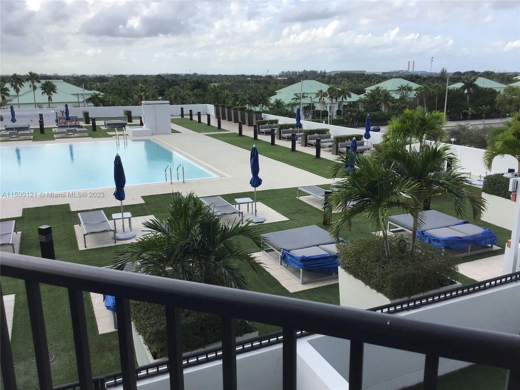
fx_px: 466
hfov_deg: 58.4
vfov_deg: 45.4
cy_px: 195
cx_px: 260
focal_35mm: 31
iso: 25
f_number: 2.4
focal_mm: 3.3
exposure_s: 1/747
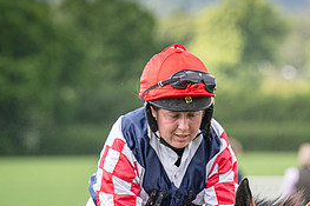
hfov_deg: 3.6
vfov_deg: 2.4
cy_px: 230
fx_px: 4957
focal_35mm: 576
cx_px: 191
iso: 400
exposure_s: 1/1000
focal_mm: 165
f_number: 4
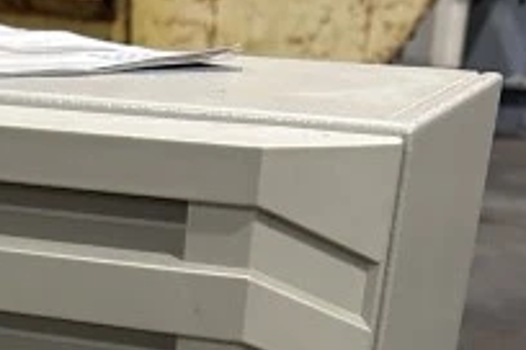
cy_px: 700
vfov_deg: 12.7
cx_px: 21
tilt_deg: -28.9
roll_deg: -1.5
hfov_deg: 21.1
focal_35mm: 94
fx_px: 1373
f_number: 1.78
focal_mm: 6.86
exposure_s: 1/60
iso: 250
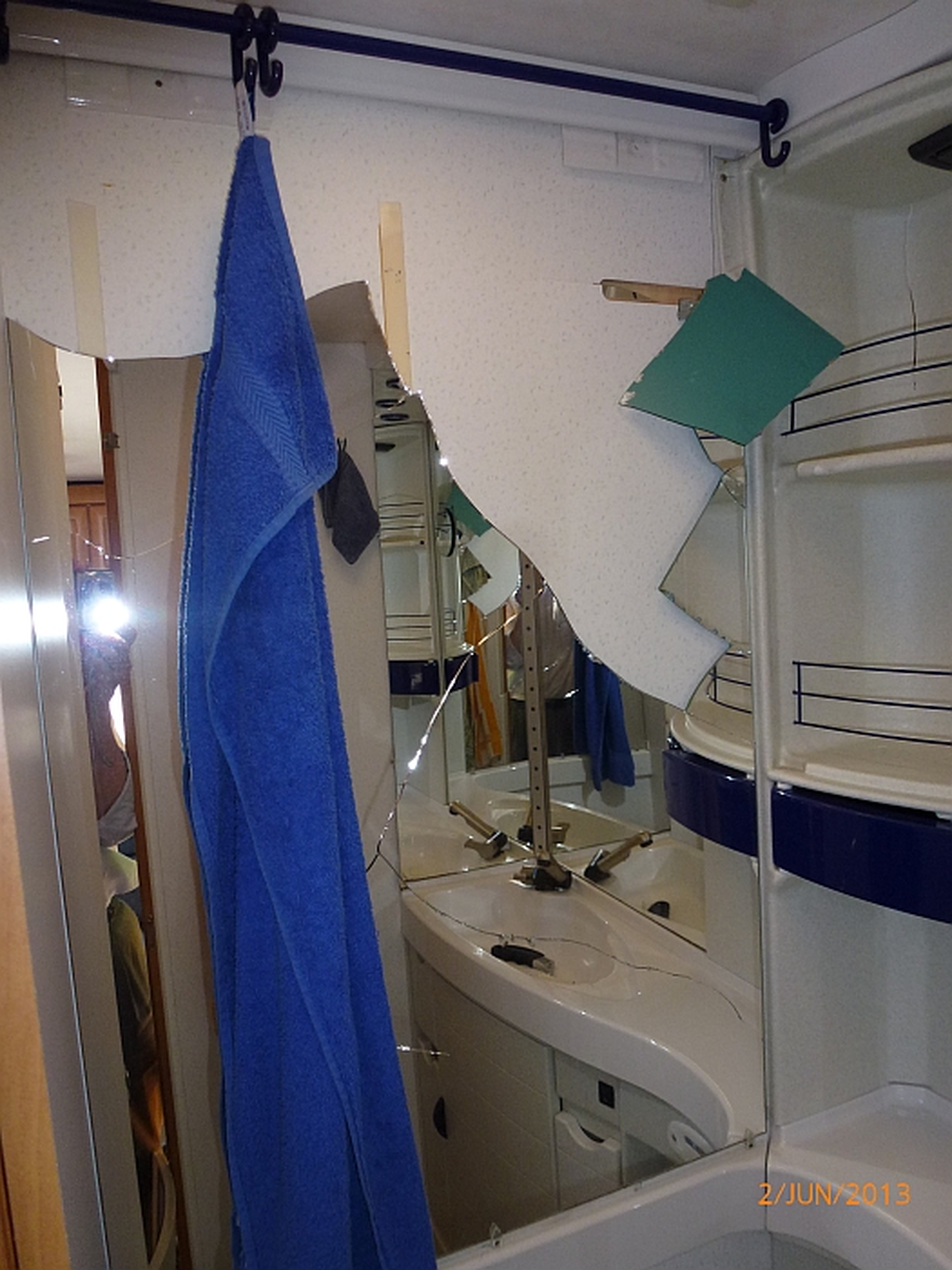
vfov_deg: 71.6
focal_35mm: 24
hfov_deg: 56.8
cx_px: 476
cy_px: 635
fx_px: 880
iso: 160
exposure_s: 1/60
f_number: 3.3
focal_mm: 4.3
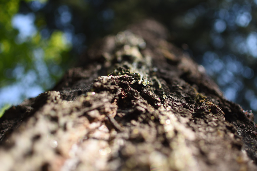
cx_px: 137
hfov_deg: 29.4
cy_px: 74
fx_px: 490
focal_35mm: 69
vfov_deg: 19.8
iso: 100
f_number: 1.8
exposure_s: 1/1600
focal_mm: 35
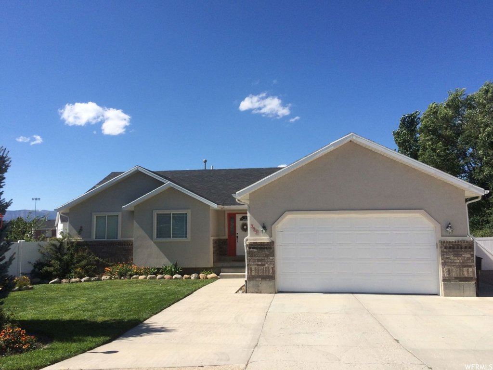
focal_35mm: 29
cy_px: 185
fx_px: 413
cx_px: 246
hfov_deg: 61.7
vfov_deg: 48.2
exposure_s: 1/2933
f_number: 2.2
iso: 32
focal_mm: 4.15
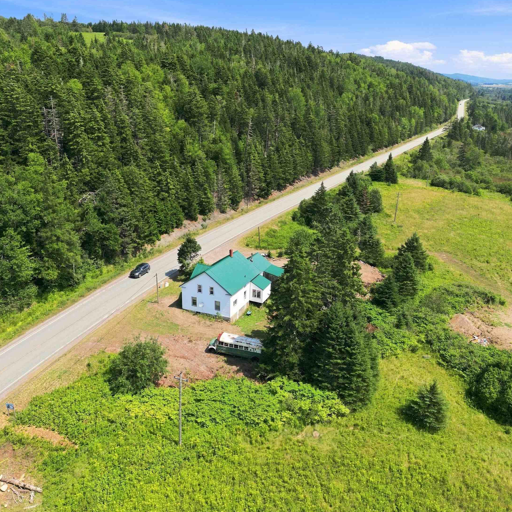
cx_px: 244
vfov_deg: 54.0
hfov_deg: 54.0
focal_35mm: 30
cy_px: 265
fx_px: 502
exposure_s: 1/2000
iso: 140
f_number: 1.7
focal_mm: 6.7
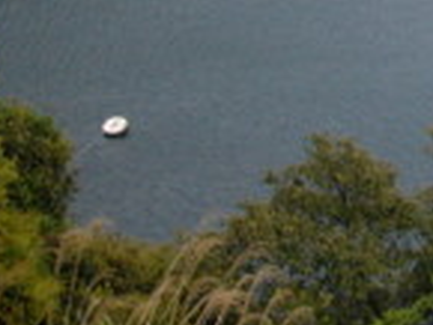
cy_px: -119
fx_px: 1452
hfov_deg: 16.1
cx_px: 567
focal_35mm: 116
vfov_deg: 12.3
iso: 100
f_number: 5.6
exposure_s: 1/246
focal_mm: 7.1
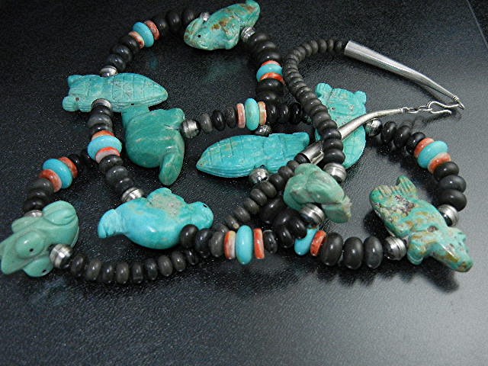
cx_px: 244
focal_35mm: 39
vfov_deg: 36.8
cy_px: 183
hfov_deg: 47.9
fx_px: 550
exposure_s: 1/30
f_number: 7.4
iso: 800
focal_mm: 7.1
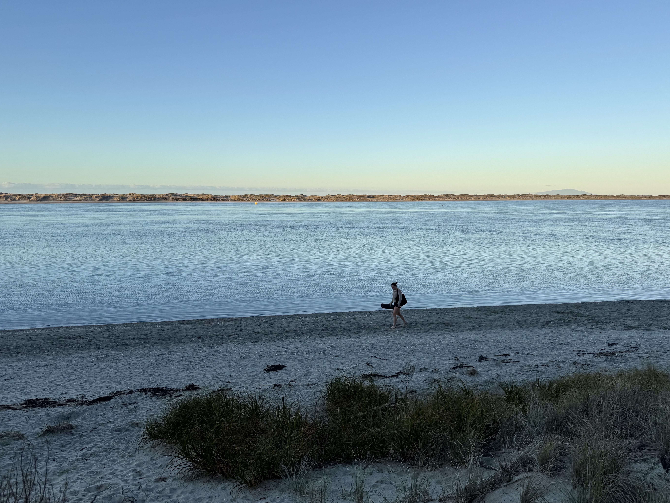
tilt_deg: -7.6
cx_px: 347
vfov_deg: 54.9
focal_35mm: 25
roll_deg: -0.3
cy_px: 242
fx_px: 484
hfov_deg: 69.4
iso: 80
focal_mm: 6.76
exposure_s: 1/2053
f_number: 1.78
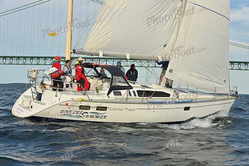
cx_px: 124
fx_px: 484
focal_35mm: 70
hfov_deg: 28.8
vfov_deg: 19.5
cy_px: 83
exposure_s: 1/1000
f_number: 9
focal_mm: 70
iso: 320
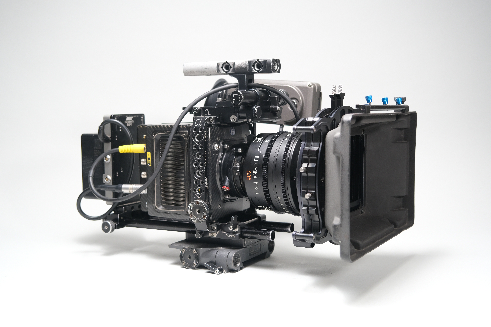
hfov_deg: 44.5
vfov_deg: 30.5
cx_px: 246
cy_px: 164
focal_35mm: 44
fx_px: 600
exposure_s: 1/160
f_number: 4
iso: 640
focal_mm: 29.2
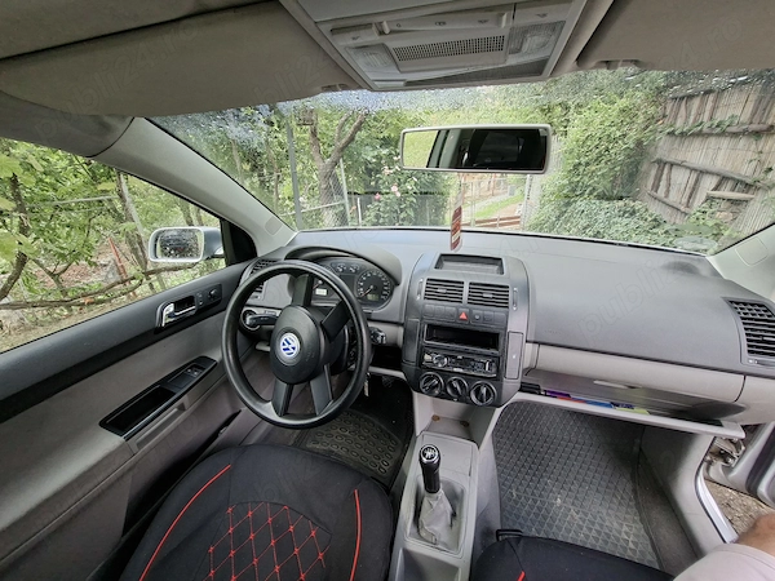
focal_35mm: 13
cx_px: 388
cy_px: 290
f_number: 2.2
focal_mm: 1.74
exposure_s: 1/50
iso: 80
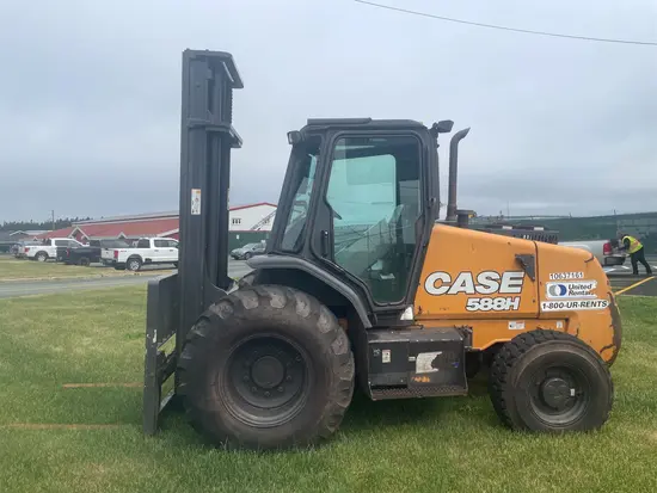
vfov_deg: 53.1
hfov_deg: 67.3
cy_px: 246
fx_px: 494
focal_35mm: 26
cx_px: 328
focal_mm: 4.2
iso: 32
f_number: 1.6
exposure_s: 1/4000
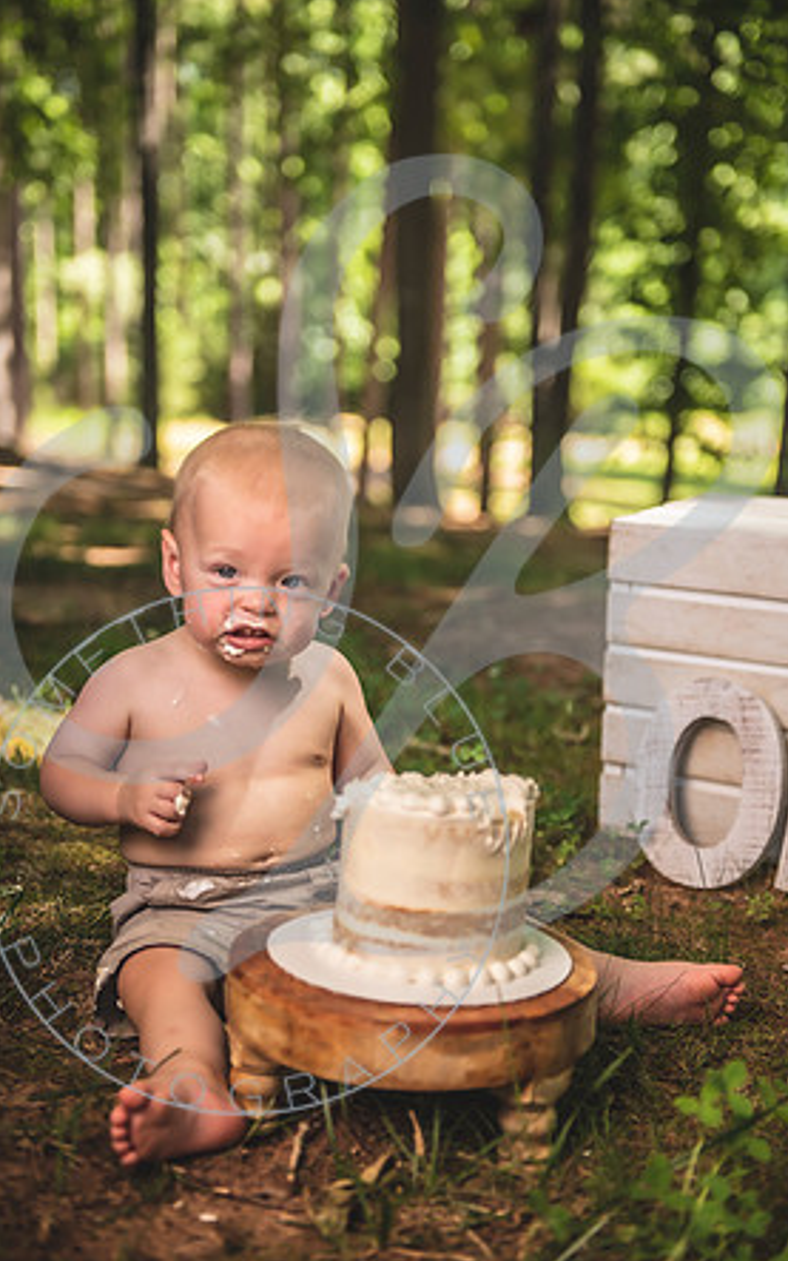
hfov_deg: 21.6
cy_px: 635
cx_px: 373
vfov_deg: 34.0
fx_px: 2061
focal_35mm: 60
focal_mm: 58
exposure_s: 1/400
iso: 200
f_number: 2.8
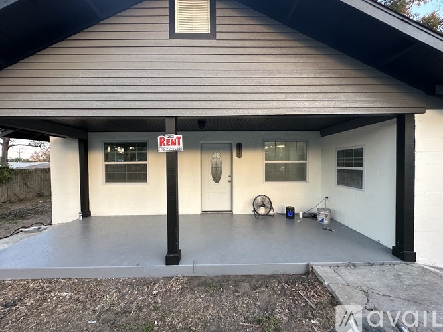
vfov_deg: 85.7
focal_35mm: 14
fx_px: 179
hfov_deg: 102.1
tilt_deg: +0.2
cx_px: 222
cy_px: 166
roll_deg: +1.1
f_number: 2.2
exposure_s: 1/99
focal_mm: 2.22
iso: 80
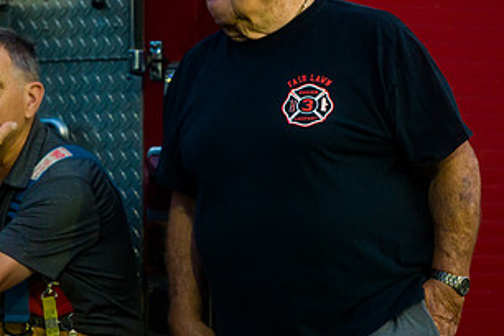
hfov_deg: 5.4
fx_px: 5306
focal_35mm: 379
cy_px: 137
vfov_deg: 3.6
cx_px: 91
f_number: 3.2
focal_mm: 200
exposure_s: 1/125
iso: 3200
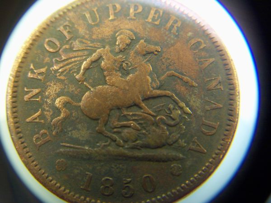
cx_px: 136
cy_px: 102
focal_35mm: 40
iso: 100
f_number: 3.1
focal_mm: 7.2
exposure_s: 1/40
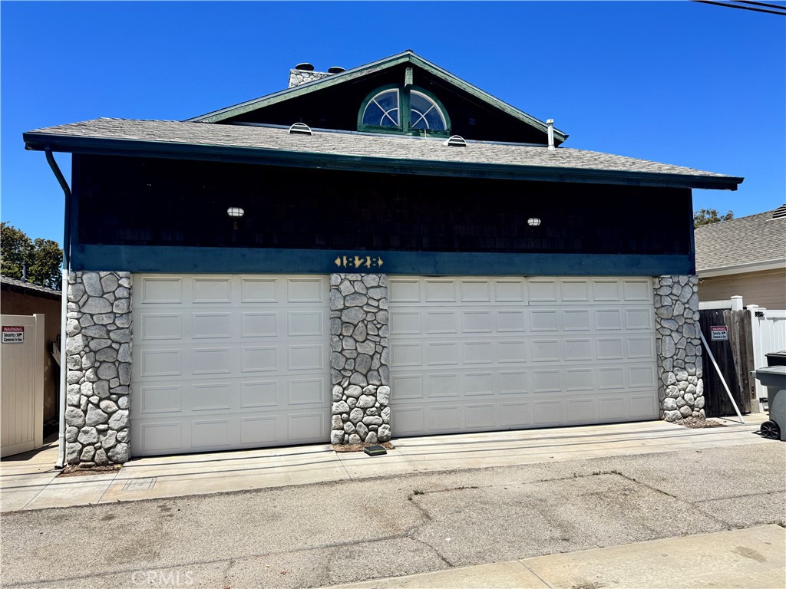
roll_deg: +0.8
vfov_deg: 56.8
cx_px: 393
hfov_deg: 71.6
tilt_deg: +3.5
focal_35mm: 24
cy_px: 294
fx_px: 545
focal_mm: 6.76
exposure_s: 1/5348
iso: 80
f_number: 1.78
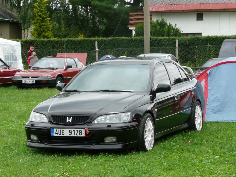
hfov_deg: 17.6
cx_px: 118
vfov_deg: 13.2
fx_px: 764
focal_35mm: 112
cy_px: 88
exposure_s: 1/160
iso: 100
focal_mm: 18.4
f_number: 4.7
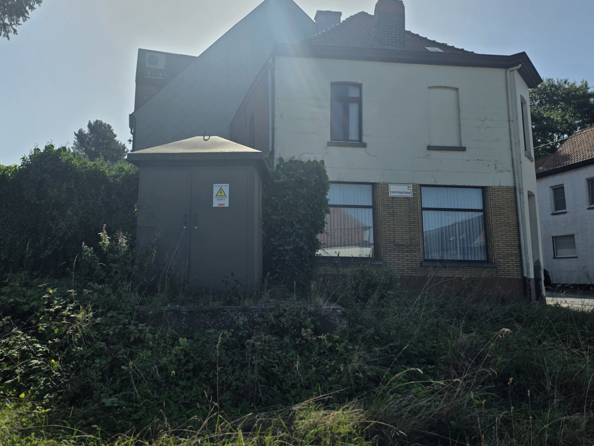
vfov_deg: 48.0
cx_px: 271
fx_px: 498
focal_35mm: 29
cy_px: 187
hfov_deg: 61.6
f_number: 1.7
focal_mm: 6.3
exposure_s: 1/7944
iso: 40
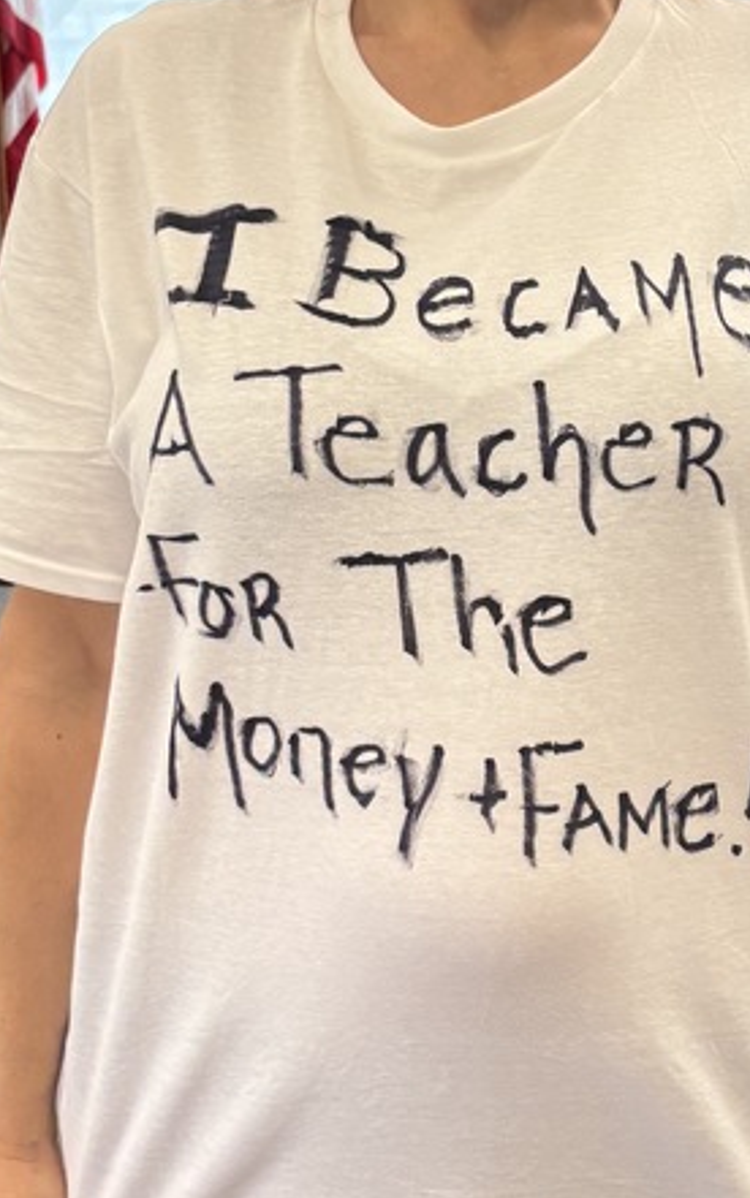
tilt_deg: -12.0
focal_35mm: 64
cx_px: 451
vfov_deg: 31.8
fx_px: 2091
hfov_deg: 20.3
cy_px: 446
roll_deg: +1.5
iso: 125
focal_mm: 5.96
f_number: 1.6
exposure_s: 1/98
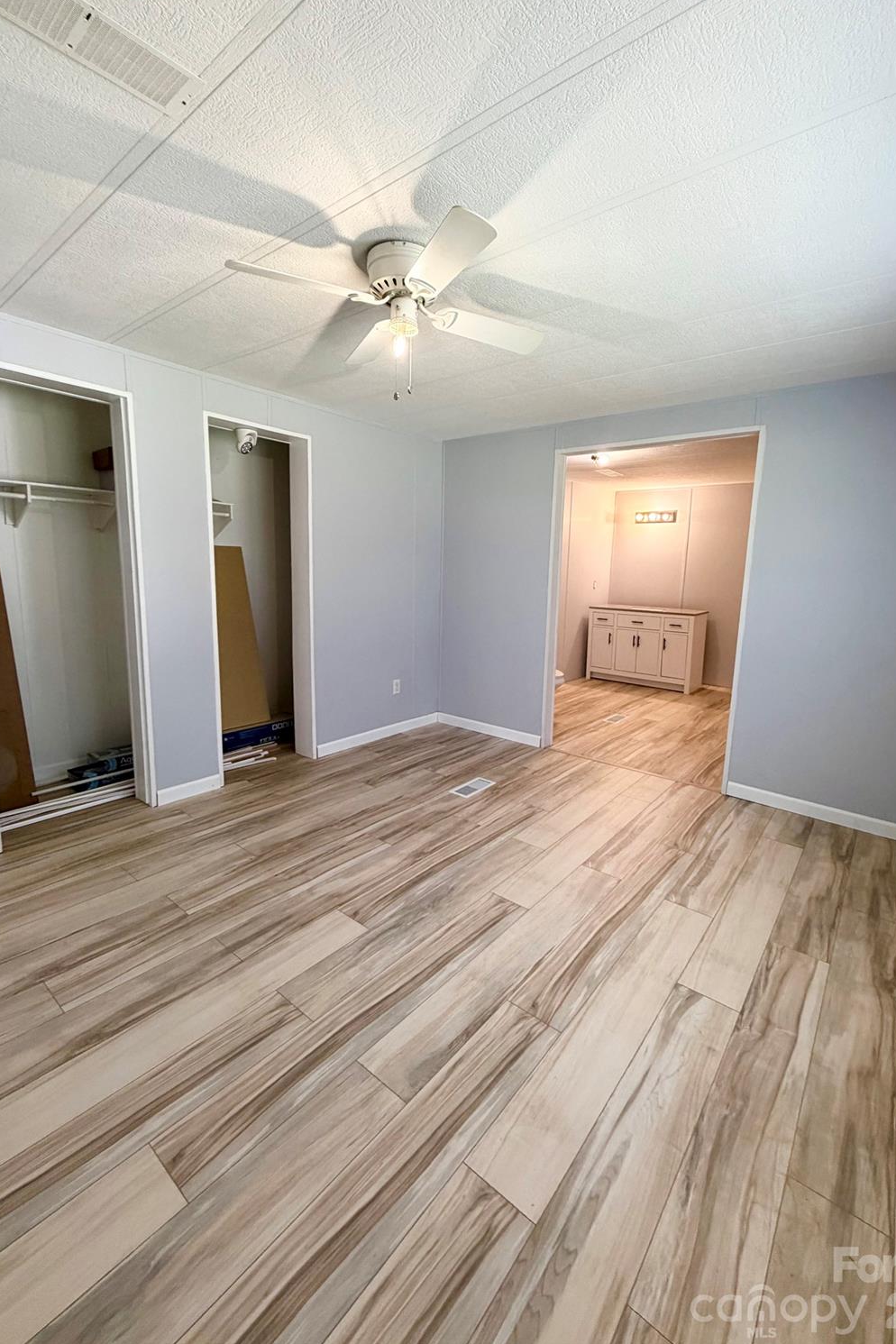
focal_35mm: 15
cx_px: 476
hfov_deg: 77.2
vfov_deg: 100.4
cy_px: 654
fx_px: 560
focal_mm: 2.22
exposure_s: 1/120
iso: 250
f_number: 2.2
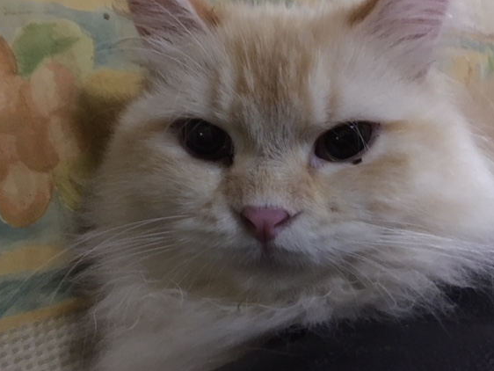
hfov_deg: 55.3
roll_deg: +6.0
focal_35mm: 33
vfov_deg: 43.0
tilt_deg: +1.5
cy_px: 175
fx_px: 471
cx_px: 246
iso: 640
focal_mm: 4.15
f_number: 2.2
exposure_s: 1/15
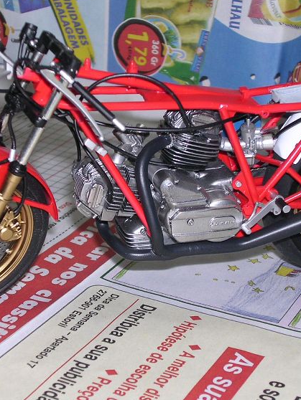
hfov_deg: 15.4
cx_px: 125
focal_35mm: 96
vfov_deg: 20.4
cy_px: 193
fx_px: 1112
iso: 100
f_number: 3.6
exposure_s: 1/60.1
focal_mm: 10.2
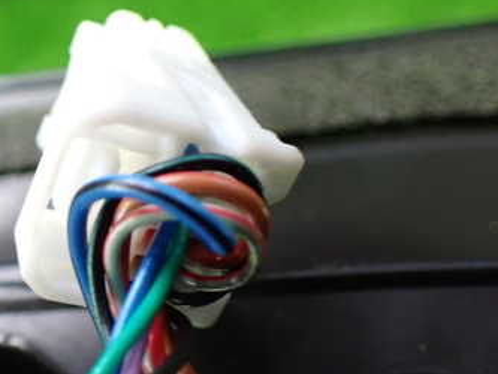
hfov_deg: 34.5
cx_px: 100
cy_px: 223
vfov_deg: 27.0
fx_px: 777
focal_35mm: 54
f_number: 2.3
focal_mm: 5.4
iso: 800
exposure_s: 1/50
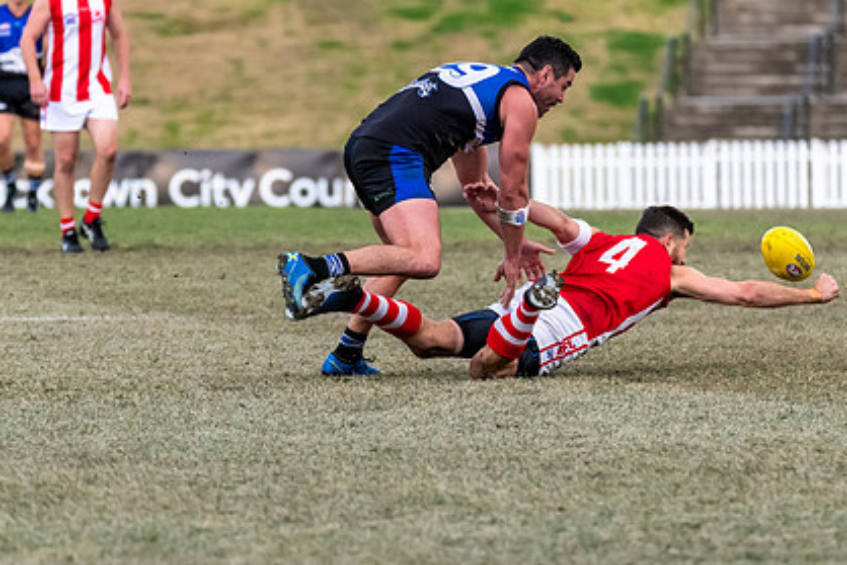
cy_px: 235
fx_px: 11532
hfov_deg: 4.2
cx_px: 486
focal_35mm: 490
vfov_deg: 2.8
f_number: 5.6
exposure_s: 1/1600
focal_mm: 300
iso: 2800
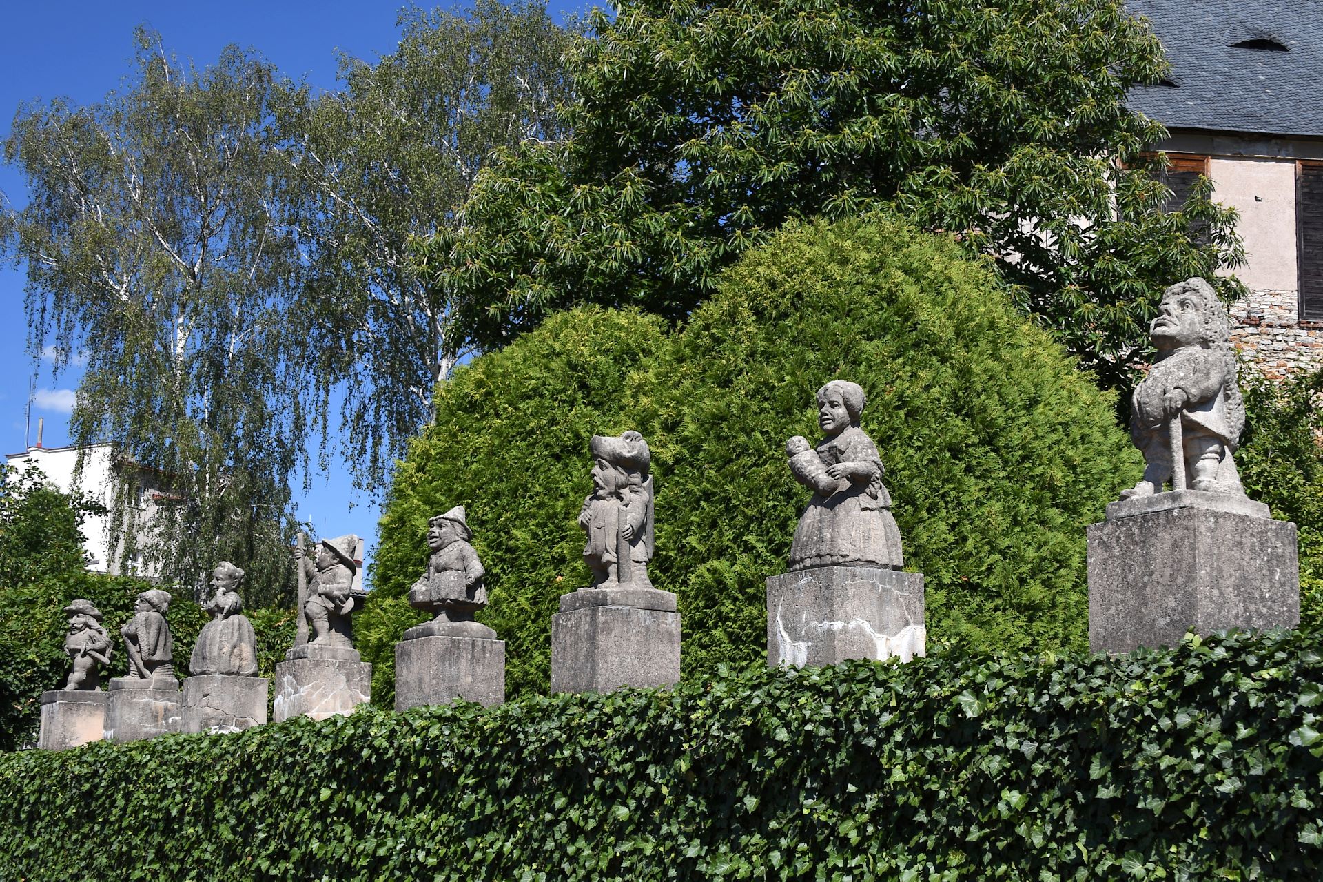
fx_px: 1874
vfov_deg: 26.5
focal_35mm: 51
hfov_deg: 38.9
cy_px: 441
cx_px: 662
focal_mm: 34
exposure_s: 1/50
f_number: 10
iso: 100
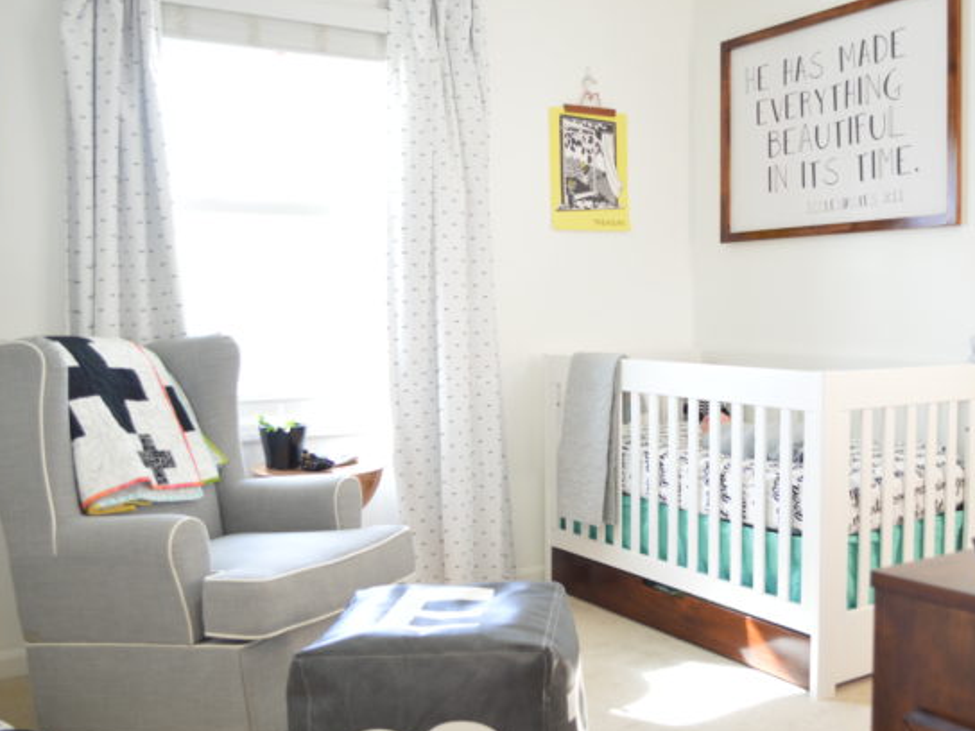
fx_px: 986
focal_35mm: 35
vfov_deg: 40.7
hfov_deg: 52.3
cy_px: 388
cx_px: 577
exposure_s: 1/15
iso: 400
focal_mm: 20
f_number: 3.8
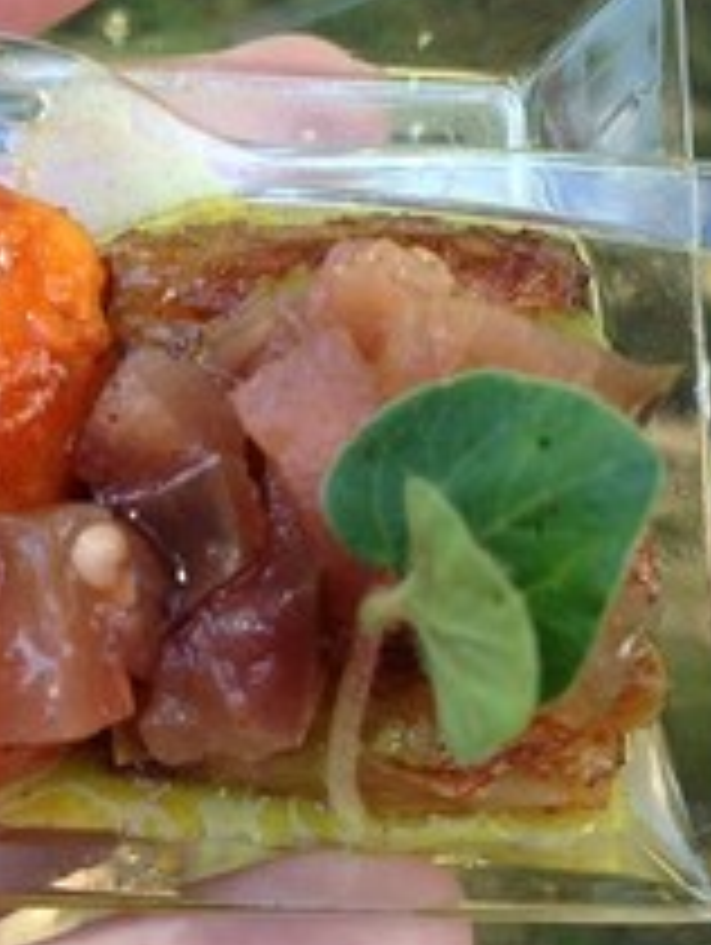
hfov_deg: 26.1
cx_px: 146
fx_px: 1503
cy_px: 292
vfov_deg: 34.5
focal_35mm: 55
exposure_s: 1/120
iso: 50
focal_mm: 4.13
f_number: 2.4
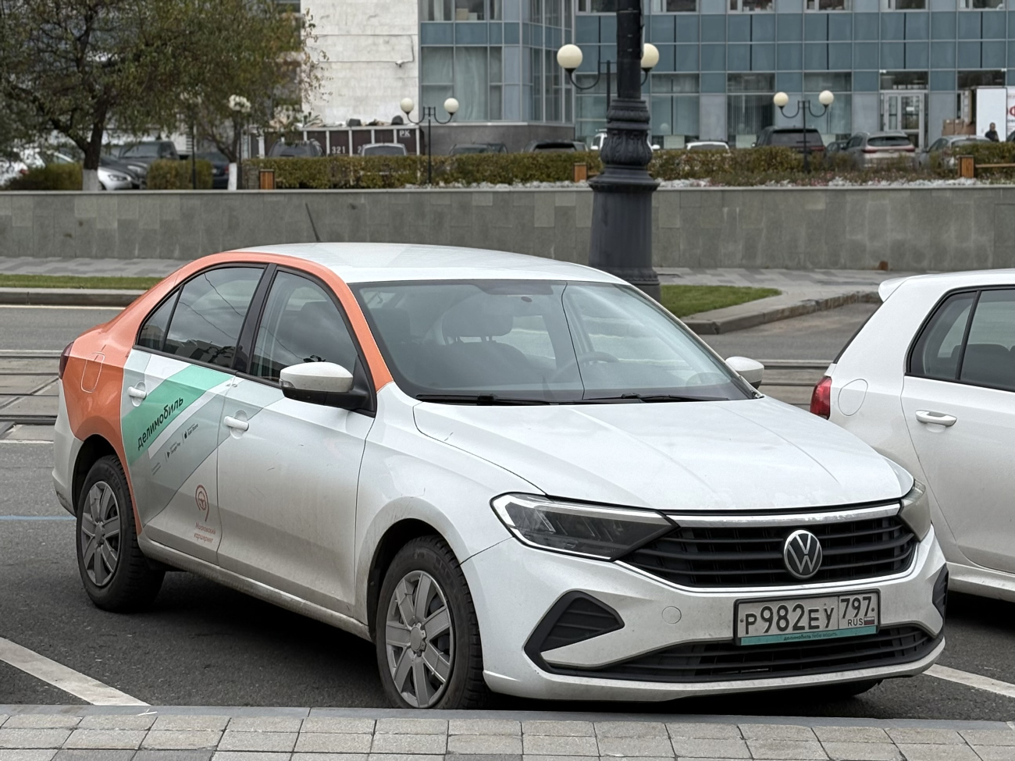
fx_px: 1525
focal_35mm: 52
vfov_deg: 28.0
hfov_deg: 36.8
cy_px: 380
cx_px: 508
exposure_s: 1/756
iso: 32
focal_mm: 5.96
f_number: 1.6
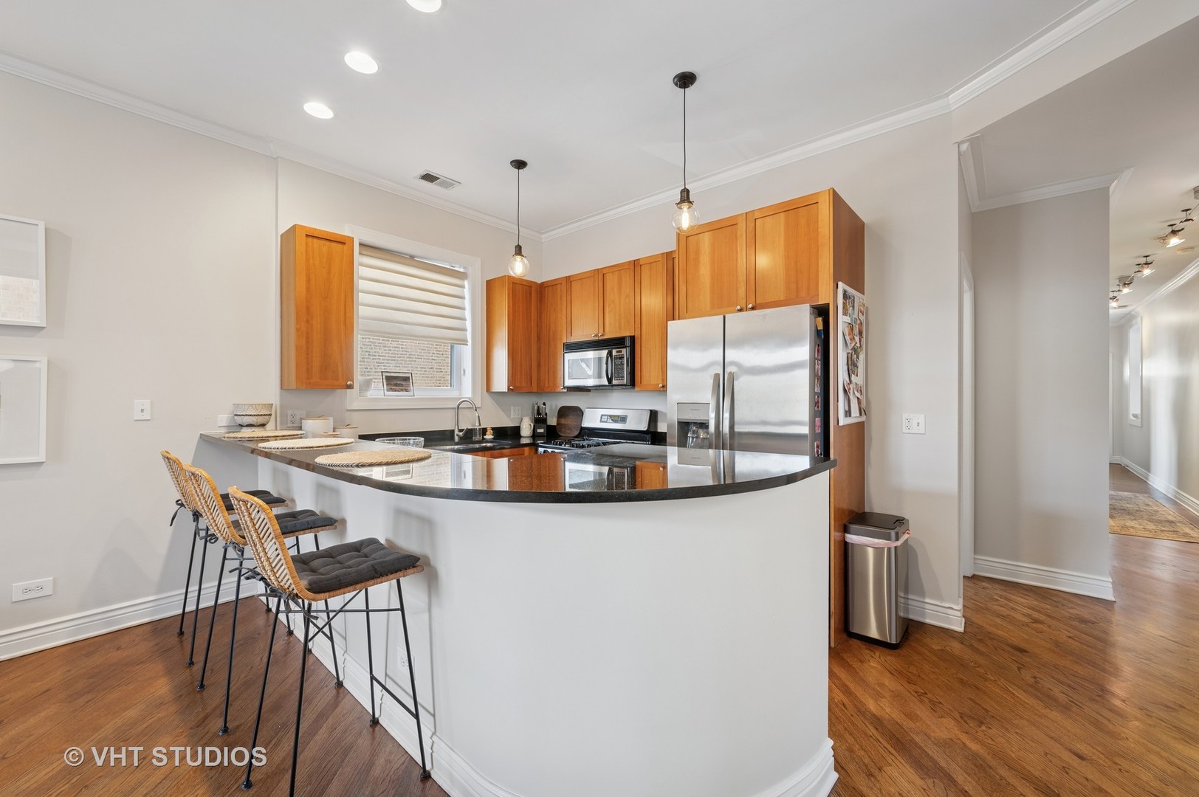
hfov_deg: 104.3
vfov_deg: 81.1
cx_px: 600
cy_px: 398
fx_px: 466
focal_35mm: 14
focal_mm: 14
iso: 200
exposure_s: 1/4
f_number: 9.5
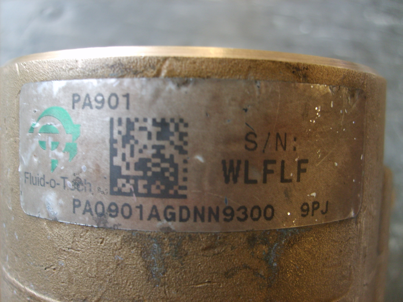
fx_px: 407
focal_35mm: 35
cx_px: 202
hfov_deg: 52.6
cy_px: 151
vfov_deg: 40.7
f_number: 2.8
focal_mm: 5.8
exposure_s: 1/30
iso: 63
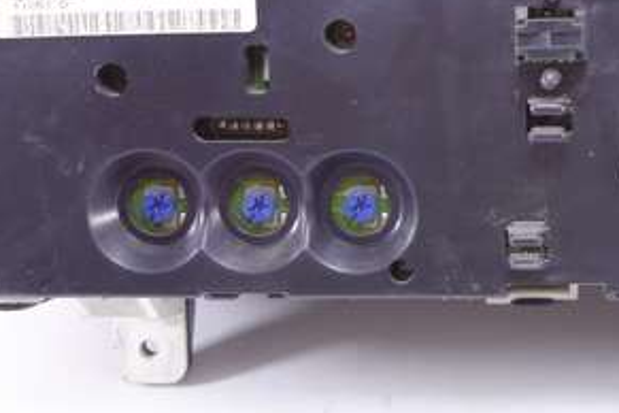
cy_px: 43
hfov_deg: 25.9
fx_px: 1272
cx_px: 630
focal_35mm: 74
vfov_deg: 18.1
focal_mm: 10.4
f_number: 1.8
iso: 125
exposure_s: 1/50
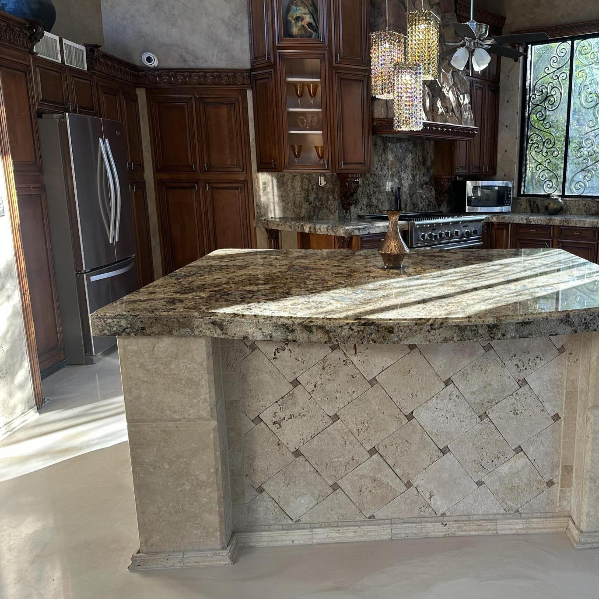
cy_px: 313
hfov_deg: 50.9
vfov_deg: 52.5
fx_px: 607
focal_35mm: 31
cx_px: 427
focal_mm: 6.86
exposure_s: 1/120
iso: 100
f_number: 1.78
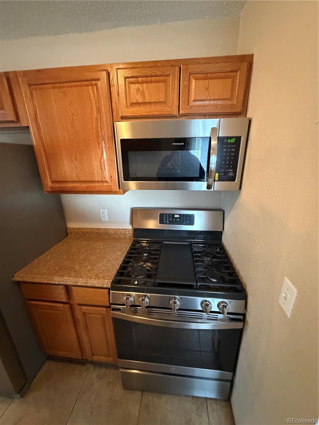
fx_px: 172
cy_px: 212
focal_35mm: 14
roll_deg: -0.1
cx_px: 160
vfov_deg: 102.1
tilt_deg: -21.1
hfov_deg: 85.7
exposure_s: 1/40
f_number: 2.2
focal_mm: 2.22
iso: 1000
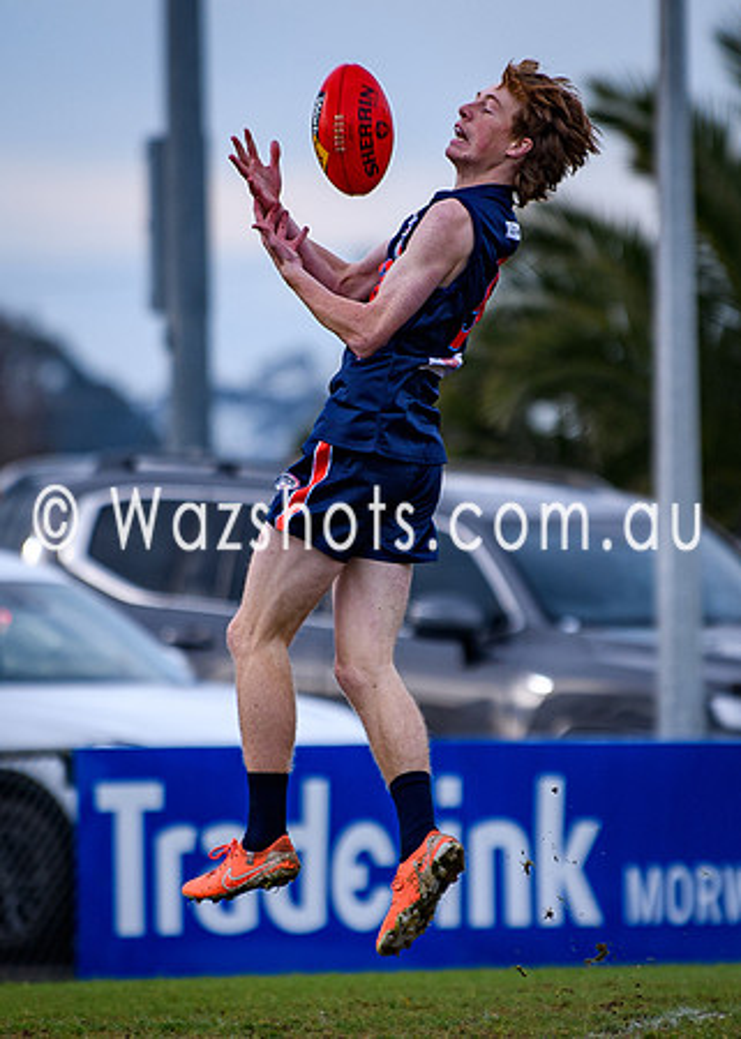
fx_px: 21231
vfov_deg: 2.8
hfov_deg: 2.0
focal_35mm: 720
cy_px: 546
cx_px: 393
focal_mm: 200
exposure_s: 1/1600
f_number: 2.8
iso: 140
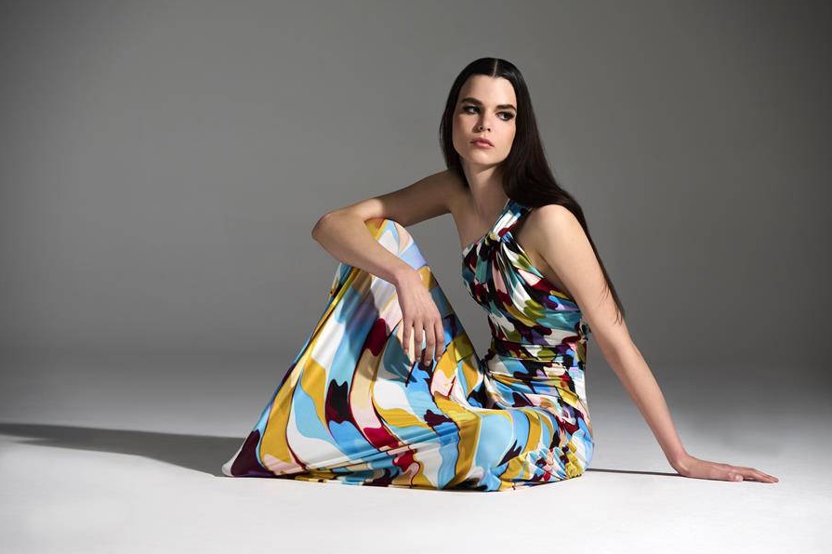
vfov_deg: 8.3
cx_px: 416
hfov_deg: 12.4
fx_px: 3835
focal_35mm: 166
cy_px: 277
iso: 200
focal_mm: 165
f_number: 5.6
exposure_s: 1/200
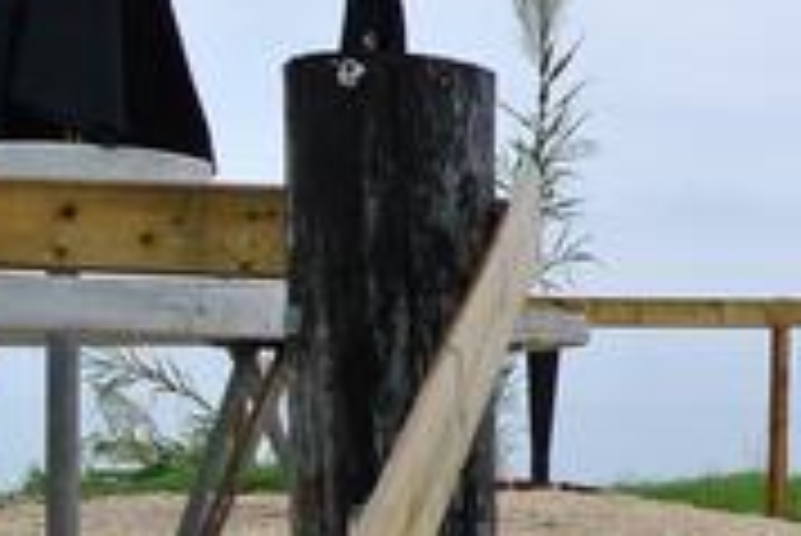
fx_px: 2160
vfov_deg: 14.1
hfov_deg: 19.5
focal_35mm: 97
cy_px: 351
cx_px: 1017
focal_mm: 10
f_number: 4
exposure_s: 1/320
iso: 100
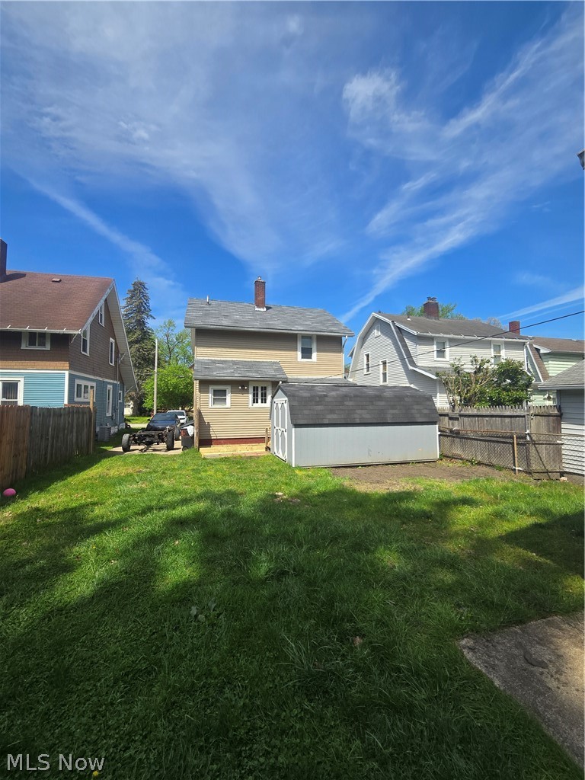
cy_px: 390
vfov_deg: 106.2
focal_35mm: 13
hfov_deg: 89.9
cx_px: 292
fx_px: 293
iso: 50
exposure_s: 1/1889
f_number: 2.2
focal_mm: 2.2
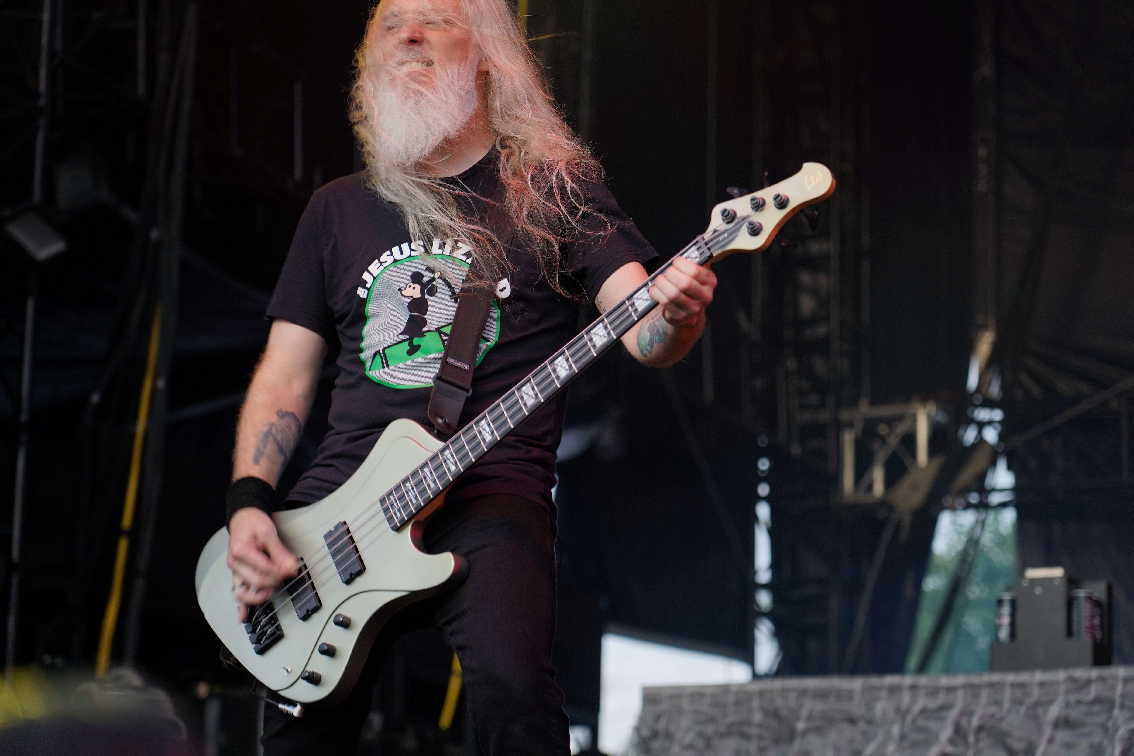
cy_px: 378
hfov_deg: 19.5
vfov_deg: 13.0
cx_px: 567
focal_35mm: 105
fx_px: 3307
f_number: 4
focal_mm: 105
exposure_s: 1/125
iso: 200
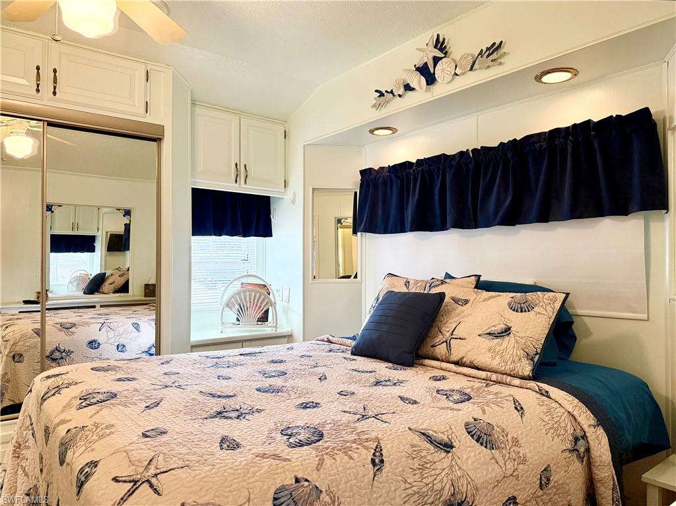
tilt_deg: +1.7
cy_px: 253
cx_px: 338
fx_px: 468
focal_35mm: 24
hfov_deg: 71.6
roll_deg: +0.9
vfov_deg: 56.8
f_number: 1.78
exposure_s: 1/120
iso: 320
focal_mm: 6.76
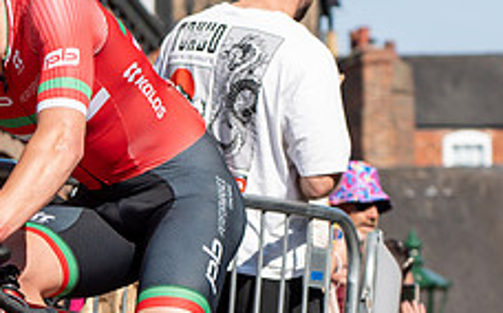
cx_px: -42
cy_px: 324
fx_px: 3547
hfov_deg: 8.1
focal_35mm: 259
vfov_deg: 5.0
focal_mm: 73
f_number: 3.5
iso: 100
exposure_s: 1/1000
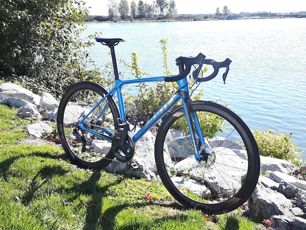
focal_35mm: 31
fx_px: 274
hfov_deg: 58.4
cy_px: 115
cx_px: 153
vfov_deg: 45.4
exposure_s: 1/418
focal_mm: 3.7
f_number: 1.9
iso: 40
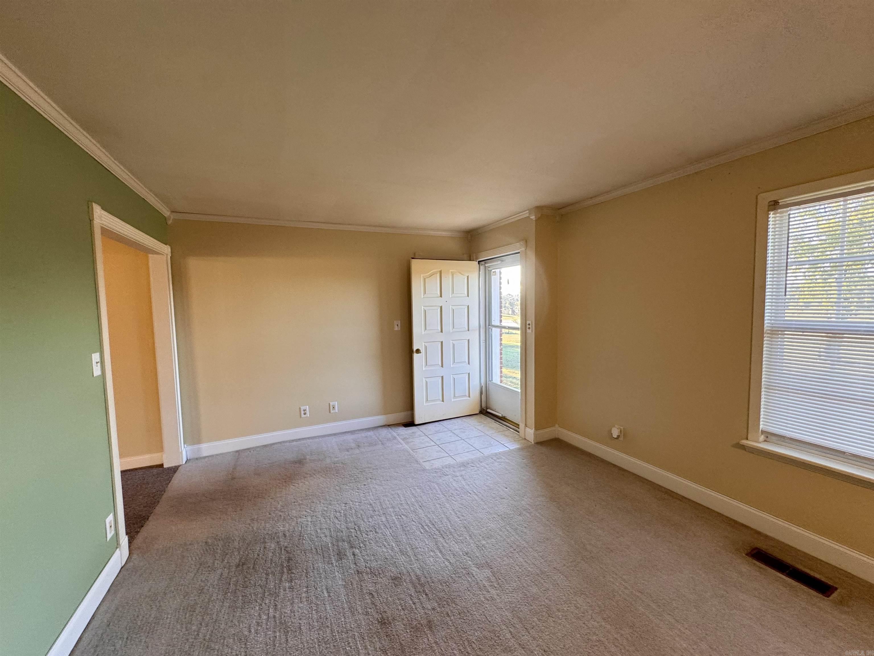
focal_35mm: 14
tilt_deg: -5.1
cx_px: 437
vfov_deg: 85.7
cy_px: 328
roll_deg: +1.1
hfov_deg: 102.1
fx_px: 353
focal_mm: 2.22
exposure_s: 1/120
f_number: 2.2
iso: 200
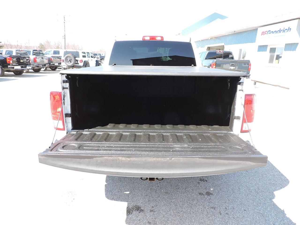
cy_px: 112
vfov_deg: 56.8
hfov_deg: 71.6
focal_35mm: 24
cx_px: 150
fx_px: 208
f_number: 3
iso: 100
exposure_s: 1/200
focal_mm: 4.3
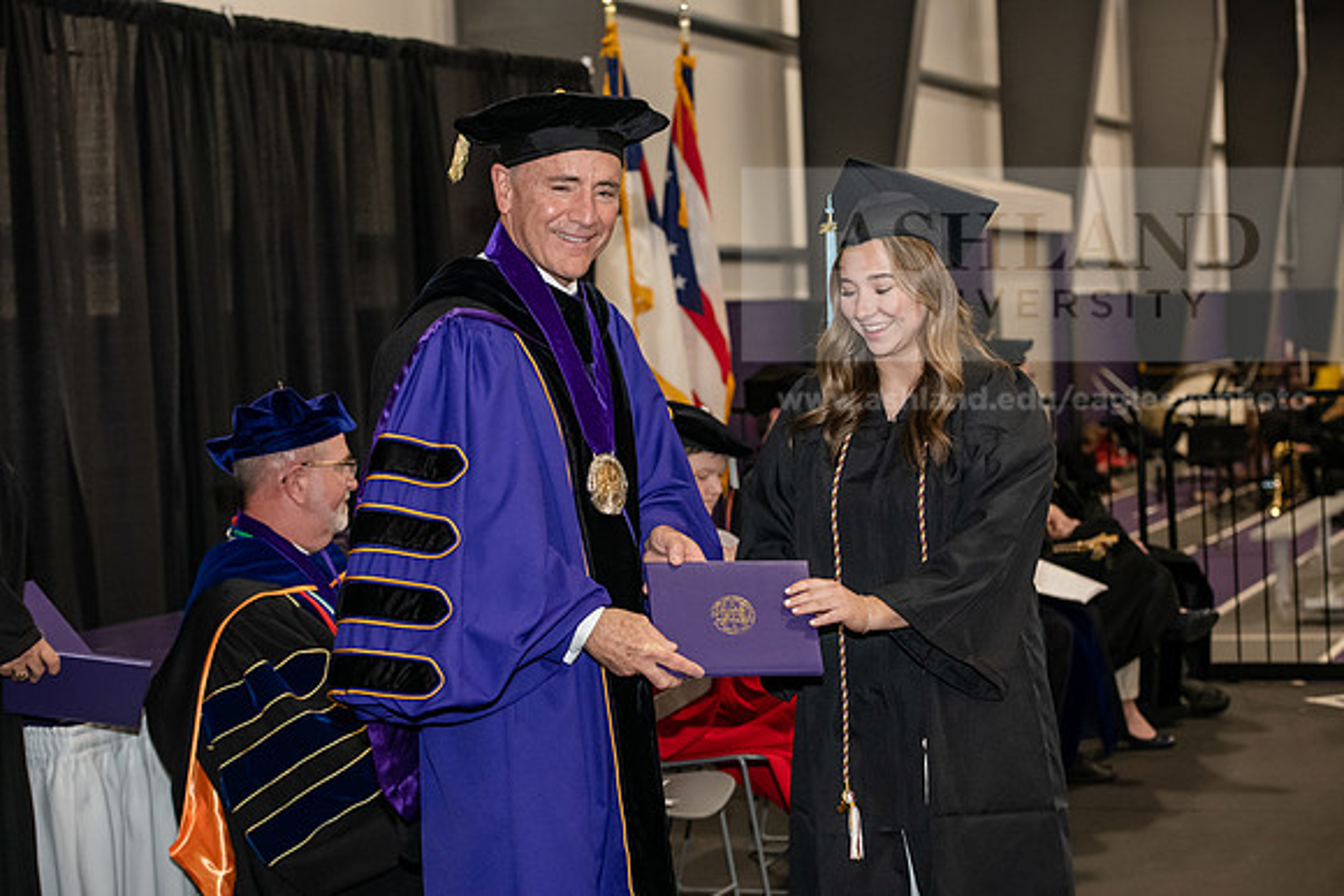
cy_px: 448
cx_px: 672
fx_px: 2614
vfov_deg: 19.5
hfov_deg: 28.8
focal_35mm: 70
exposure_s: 1/200
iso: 2500
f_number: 5
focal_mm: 70
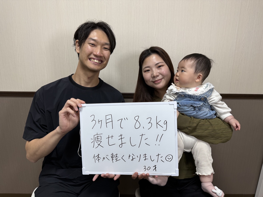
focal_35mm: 24
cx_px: 132
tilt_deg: -13.2
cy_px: 98
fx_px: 182
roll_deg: +0.2
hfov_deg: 71.6
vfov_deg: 56.8
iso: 125
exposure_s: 1/120
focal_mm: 6.76
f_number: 1.78
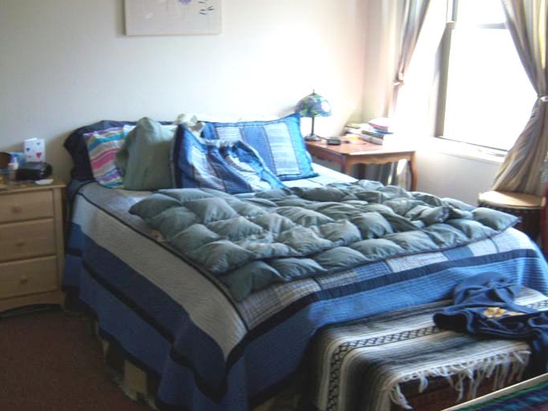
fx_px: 665
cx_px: 238
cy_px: 223
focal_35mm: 42
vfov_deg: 34.3
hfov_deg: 44.7
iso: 160
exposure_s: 1/30
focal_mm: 7.5
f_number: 2.8
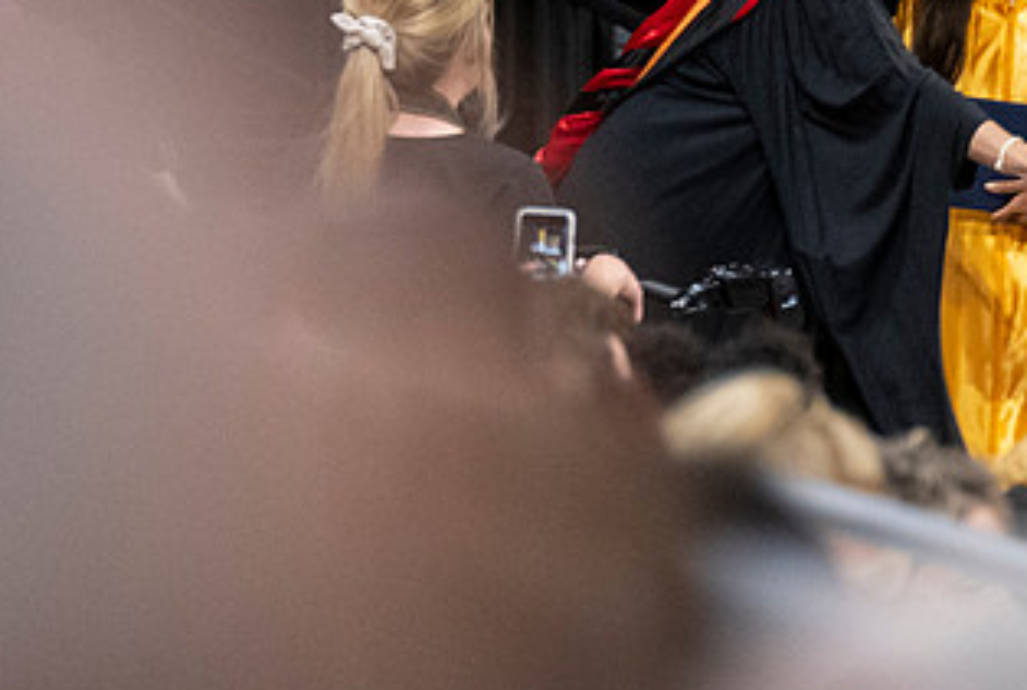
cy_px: 329
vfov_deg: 1.9
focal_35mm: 746
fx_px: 21332
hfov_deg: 2.8
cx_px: 1036
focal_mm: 200
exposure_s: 1/200
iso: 2000
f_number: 4
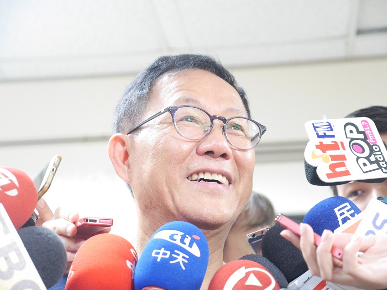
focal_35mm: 70
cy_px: 145
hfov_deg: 27.8
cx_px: 194
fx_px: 782
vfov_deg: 21.0
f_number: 2.8
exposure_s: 1/80
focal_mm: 35
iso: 2000
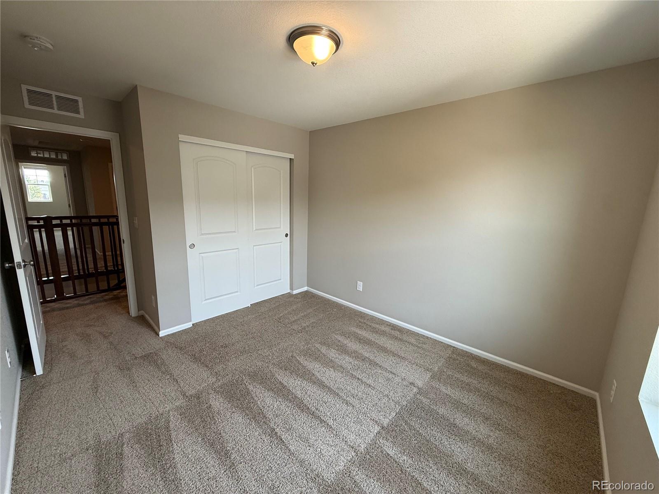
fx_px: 267
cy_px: 247
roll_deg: -2.2
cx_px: 330
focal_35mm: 14
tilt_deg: -10.7
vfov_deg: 85.7
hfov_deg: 102.1
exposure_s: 1/120
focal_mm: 2.22
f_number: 2.2
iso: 200
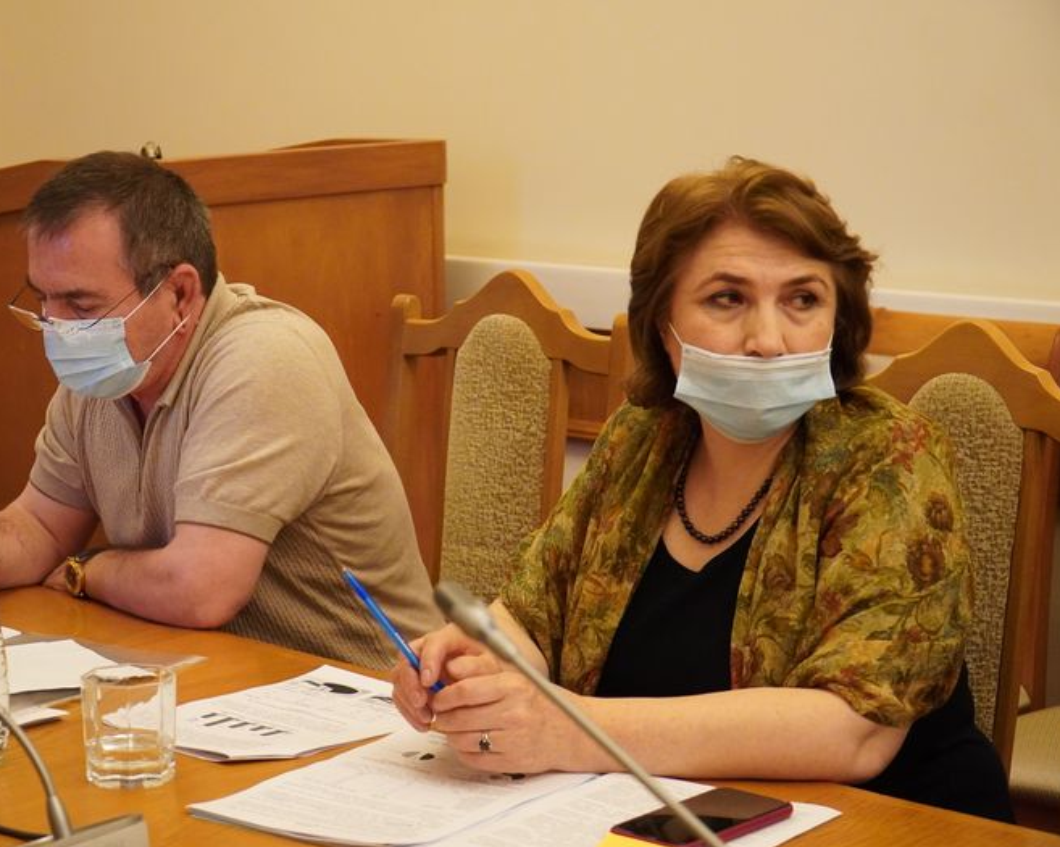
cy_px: 428
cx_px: 453
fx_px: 2258
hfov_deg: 26.4
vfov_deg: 21.2
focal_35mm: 72
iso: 5000
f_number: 4
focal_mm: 42
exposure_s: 1/160
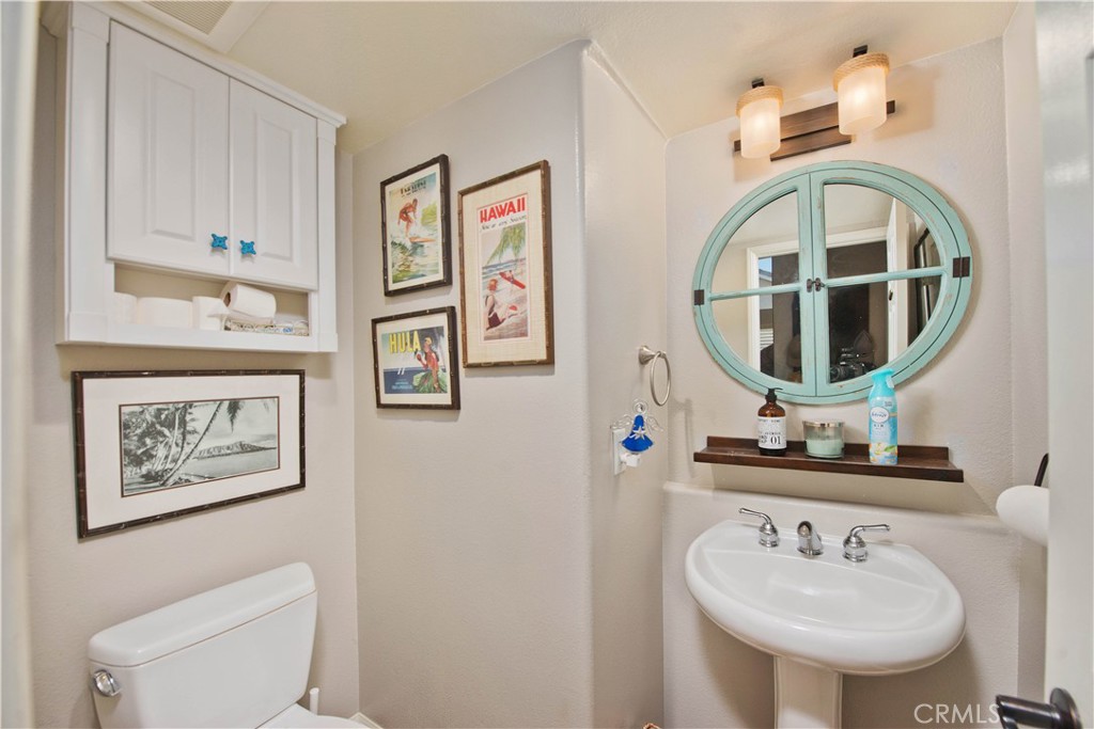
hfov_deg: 104.2
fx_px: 425
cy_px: 364
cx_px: 547
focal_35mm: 14
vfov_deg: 81.2
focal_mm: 14
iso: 400
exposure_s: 1/400
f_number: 5.6
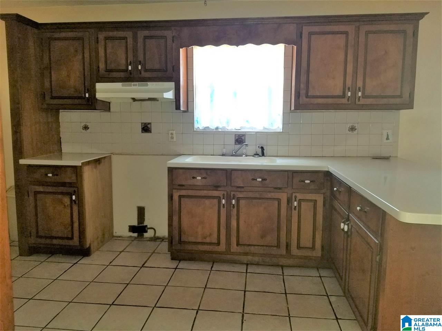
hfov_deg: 67.3
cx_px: 221
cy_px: 166
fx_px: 332
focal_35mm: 26
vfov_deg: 53.1
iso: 100
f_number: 1.7
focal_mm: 4.25
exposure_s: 1/30
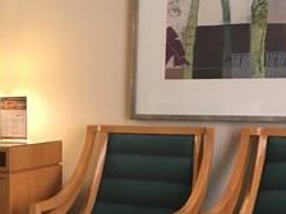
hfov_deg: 22.6
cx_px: -5
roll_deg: -0.2
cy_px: 164
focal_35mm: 83
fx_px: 686
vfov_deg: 17.7
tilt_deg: -4.9
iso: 32
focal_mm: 4.15
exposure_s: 1/15
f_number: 2.2
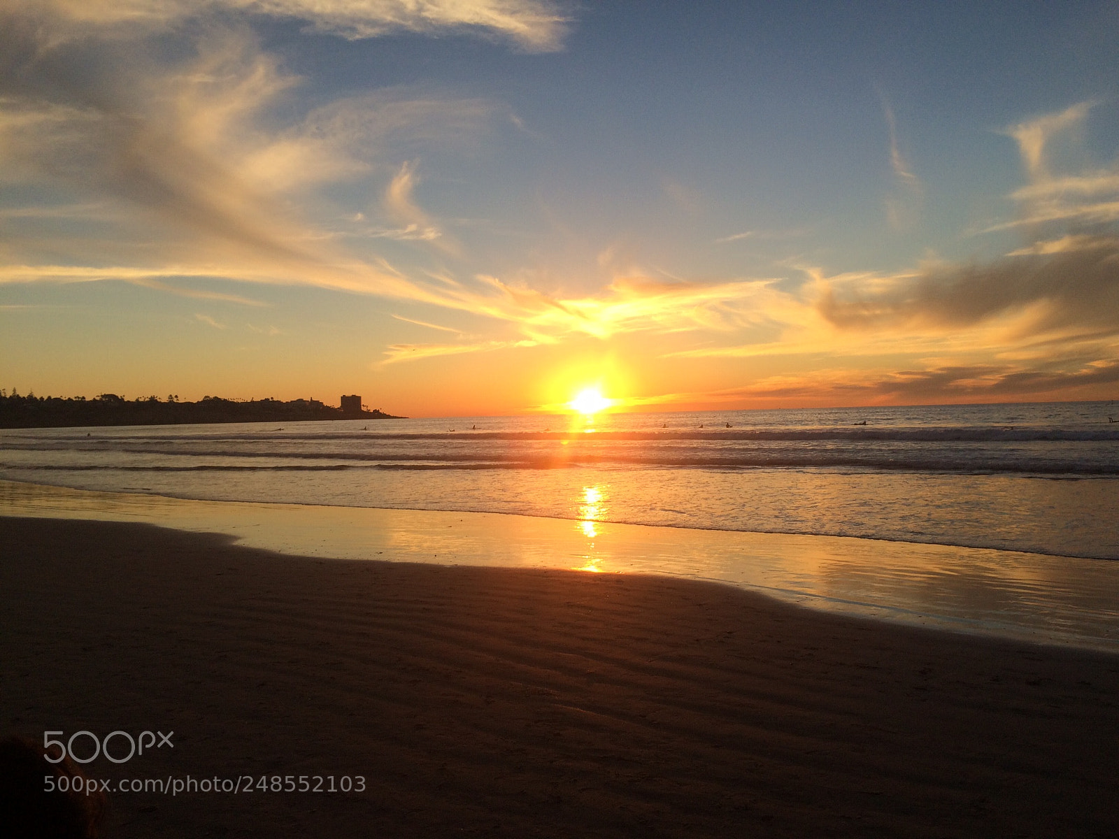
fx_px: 937
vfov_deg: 48.2
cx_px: 560
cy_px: 420
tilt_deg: -1.1
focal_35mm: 29
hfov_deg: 61.7
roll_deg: +2.7
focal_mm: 4.15
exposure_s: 1/1208
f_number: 2.2
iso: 32
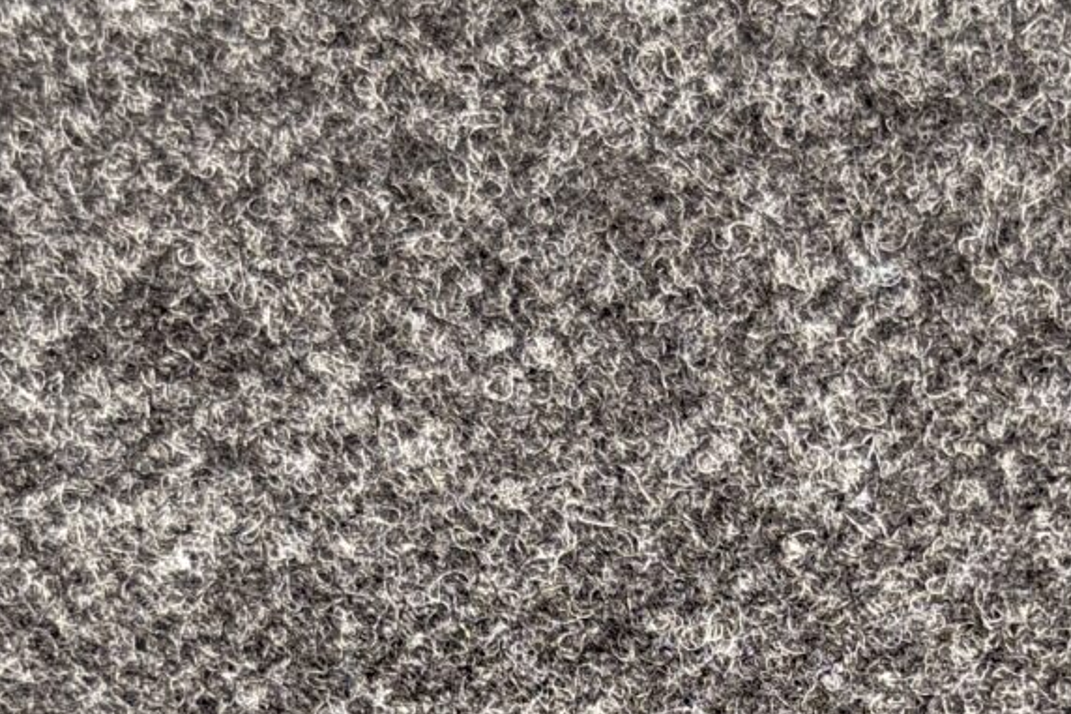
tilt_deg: -87.0
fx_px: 3599
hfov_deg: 16.9
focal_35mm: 121
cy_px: 976
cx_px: 704
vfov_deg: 11.0
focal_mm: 5.96
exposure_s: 1/100
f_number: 1.6
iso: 64
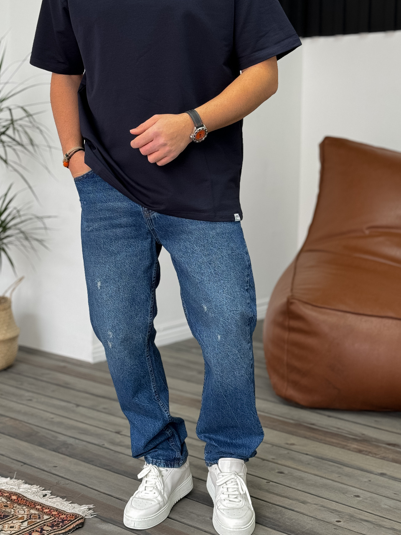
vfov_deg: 32.1
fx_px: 927
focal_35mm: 60
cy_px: 233
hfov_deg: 24.4
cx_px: 173
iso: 64
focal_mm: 6.86
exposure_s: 1/50
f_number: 1.8
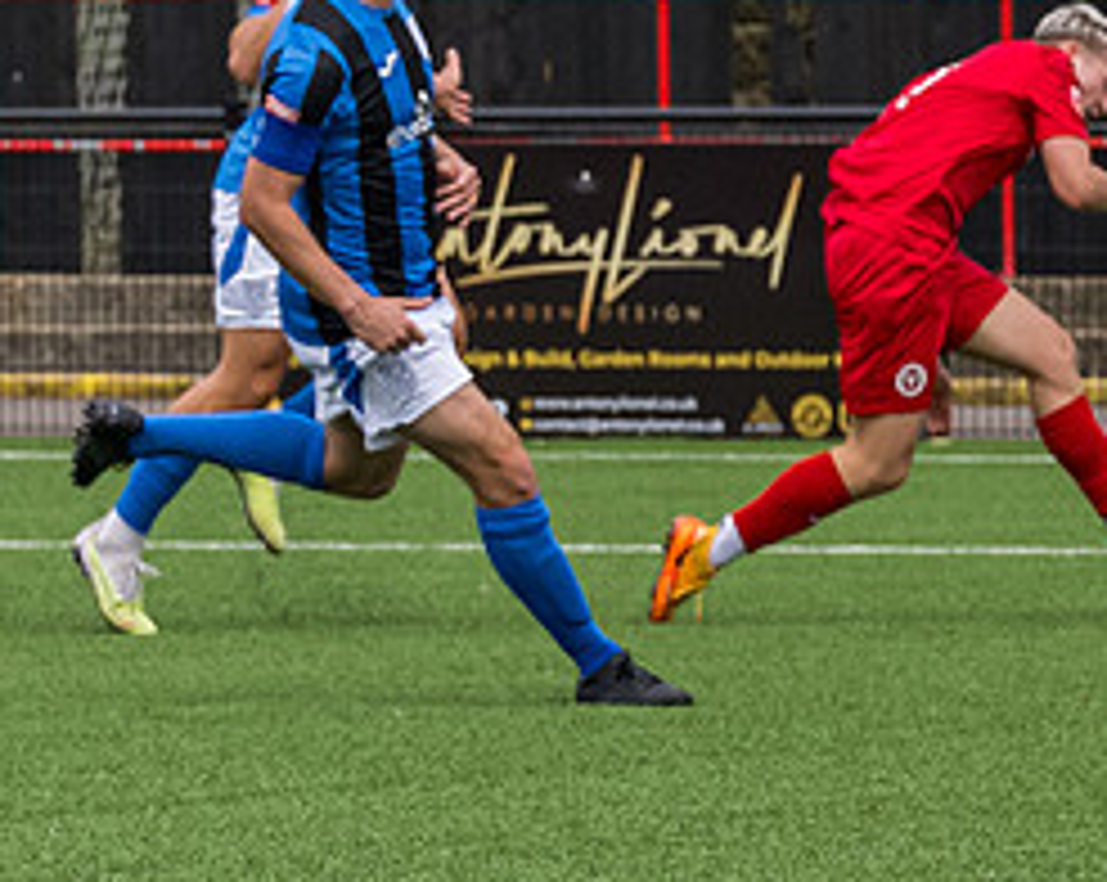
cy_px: 908
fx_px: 18024
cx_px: 1544
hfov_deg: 3.5
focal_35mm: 551
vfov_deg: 2.8
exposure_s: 1/4000
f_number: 5
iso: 800
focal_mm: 82
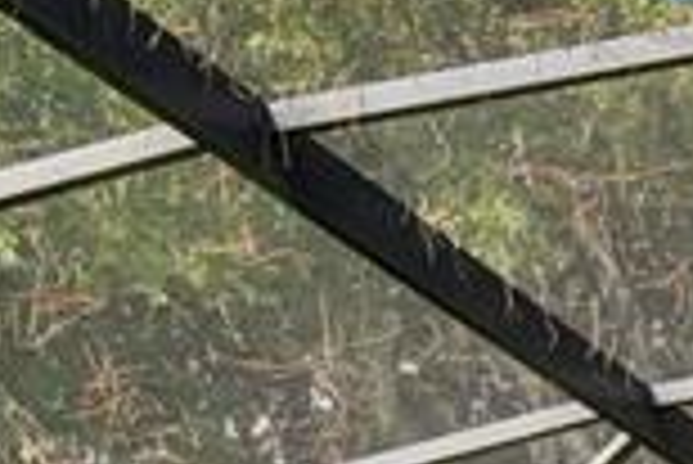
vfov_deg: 10.4
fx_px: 2177
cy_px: 1140
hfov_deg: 13.3
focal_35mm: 113
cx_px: 1678
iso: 200
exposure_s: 1/25
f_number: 16
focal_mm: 17
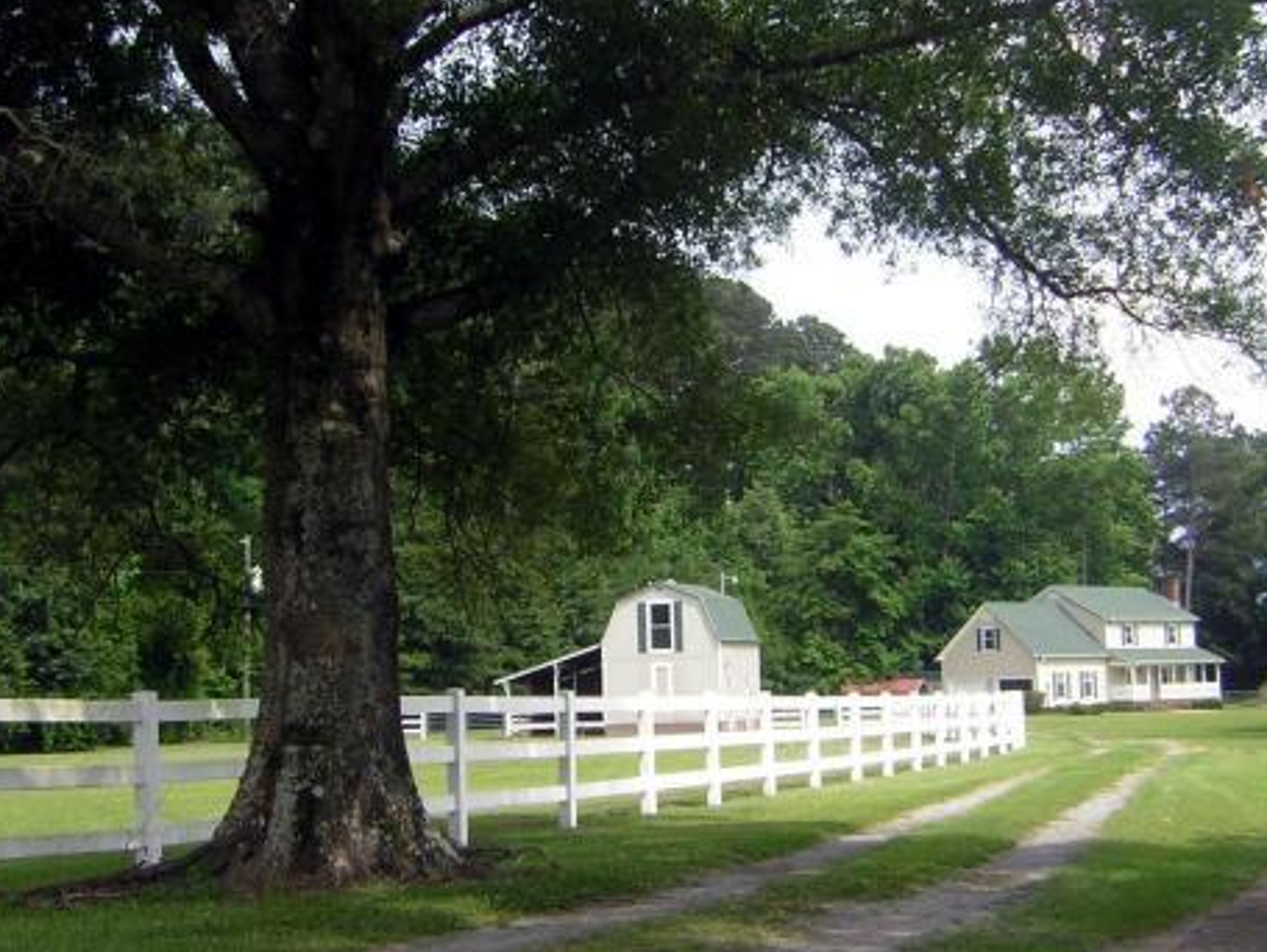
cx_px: 771
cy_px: 448
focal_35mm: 65
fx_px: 2381
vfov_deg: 22.6
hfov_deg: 29.7
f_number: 6.2
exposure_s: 1/142
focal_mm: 6.6
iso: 50
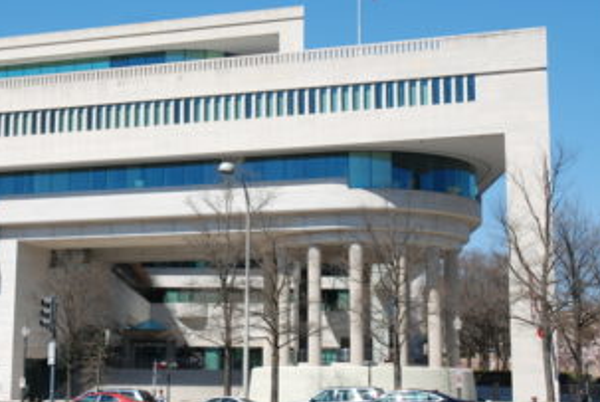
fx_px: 1199
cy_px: 167
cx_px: 202
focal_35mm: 72
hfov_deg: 27.9
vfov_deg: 19.0
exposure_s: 1/250
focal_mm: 29
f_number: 8
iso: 100
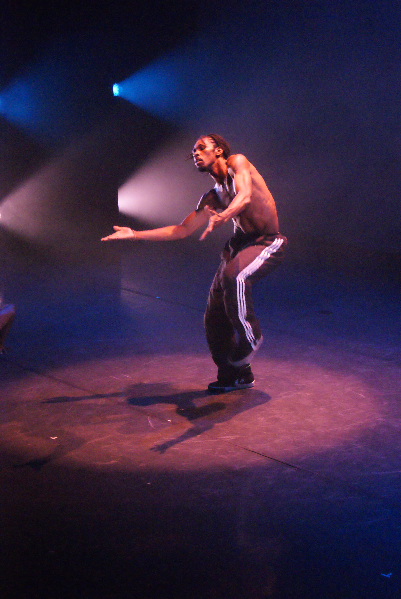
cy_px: 300
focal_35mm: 82
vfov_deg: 24.6
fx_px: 1374
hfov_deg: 16.6
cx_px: 200
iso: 3200
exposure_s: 1/50
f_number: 8
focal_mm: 55
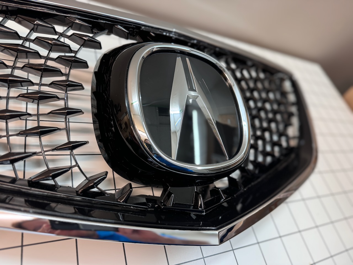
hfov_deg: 71.6
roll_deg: -39.4
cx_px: 176
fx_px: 245
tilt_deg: -44.1
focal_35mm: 24
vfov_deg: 56.8
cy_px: 132
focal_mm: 6.86
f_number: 1.78
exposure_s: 1/60
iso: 200
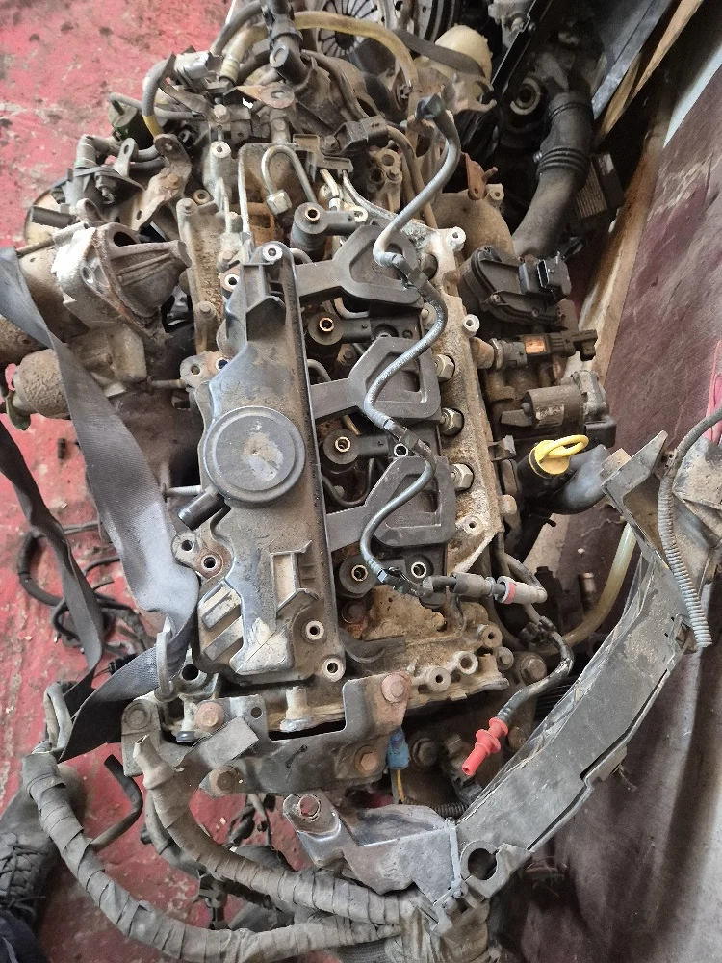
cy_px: 482
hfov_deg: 58.9
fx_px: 640
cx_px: 361
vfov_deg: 73.9
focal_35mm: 23
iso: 1600
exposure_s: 1/17
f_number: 1.8
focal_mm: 5.4
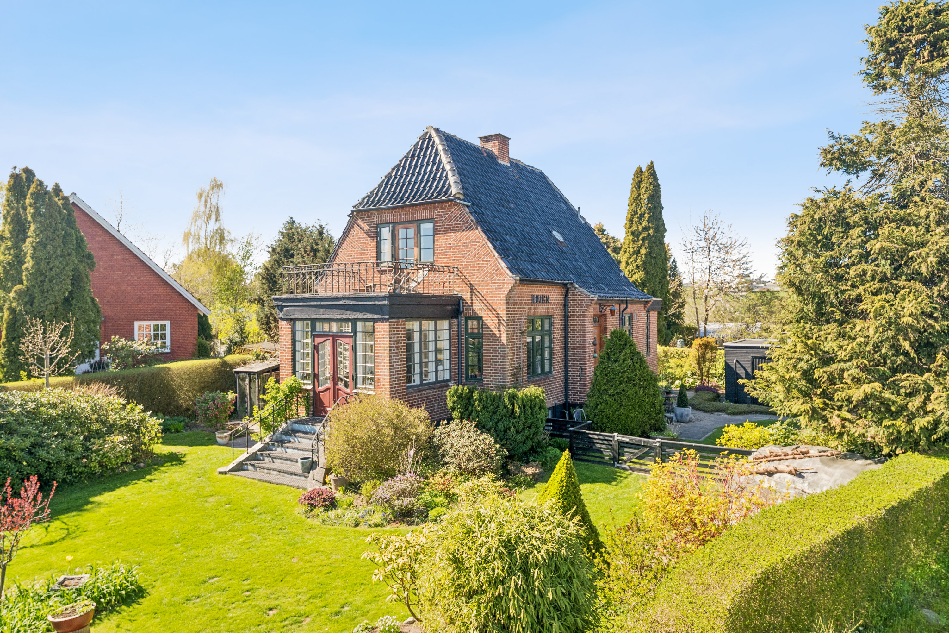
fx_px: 633
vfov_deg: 53.1
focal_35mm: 24
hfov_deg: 73.7
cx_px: 474
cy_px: 316
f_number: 6.3
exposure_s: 1/1000
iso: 1000
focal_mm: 24
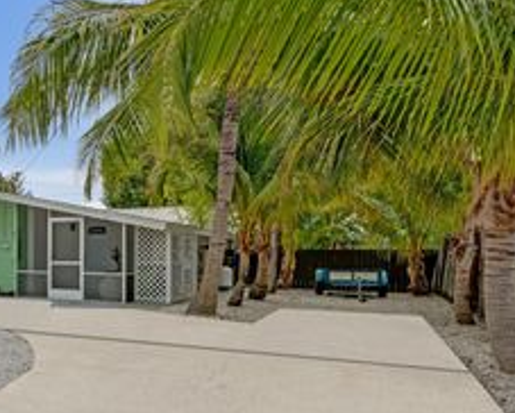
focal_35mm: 33
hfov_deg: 45.4
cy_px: 245
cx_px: -5
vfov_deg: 44.4
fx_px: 503
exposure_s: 1/400
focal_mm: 16
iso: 1600
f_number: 13
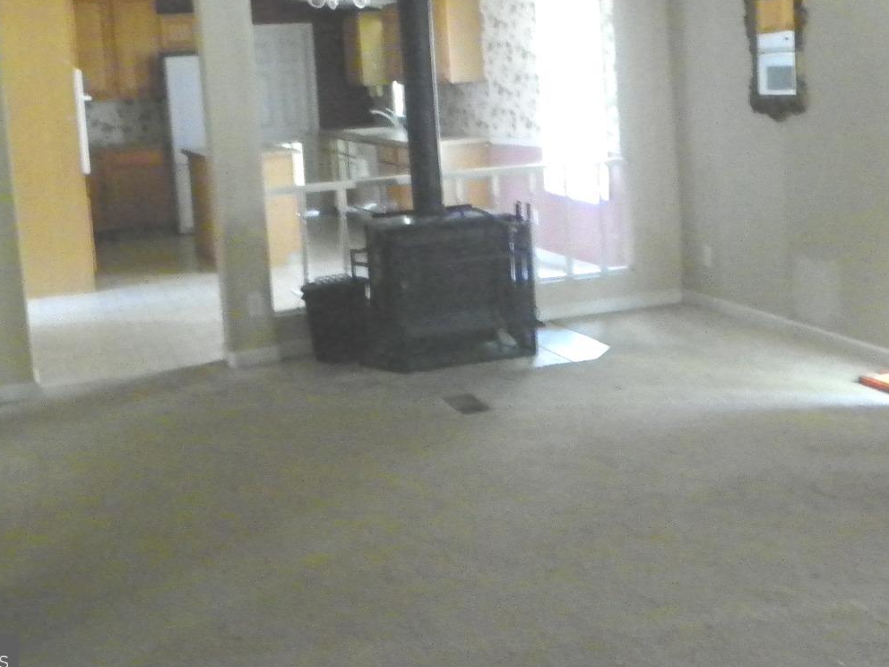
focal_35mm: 45
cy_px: 202
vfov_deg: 31.8
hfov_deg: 42.0
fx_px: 1156
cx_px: 507
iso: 800
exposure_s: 1/6
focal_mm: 5.5
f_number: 2.8
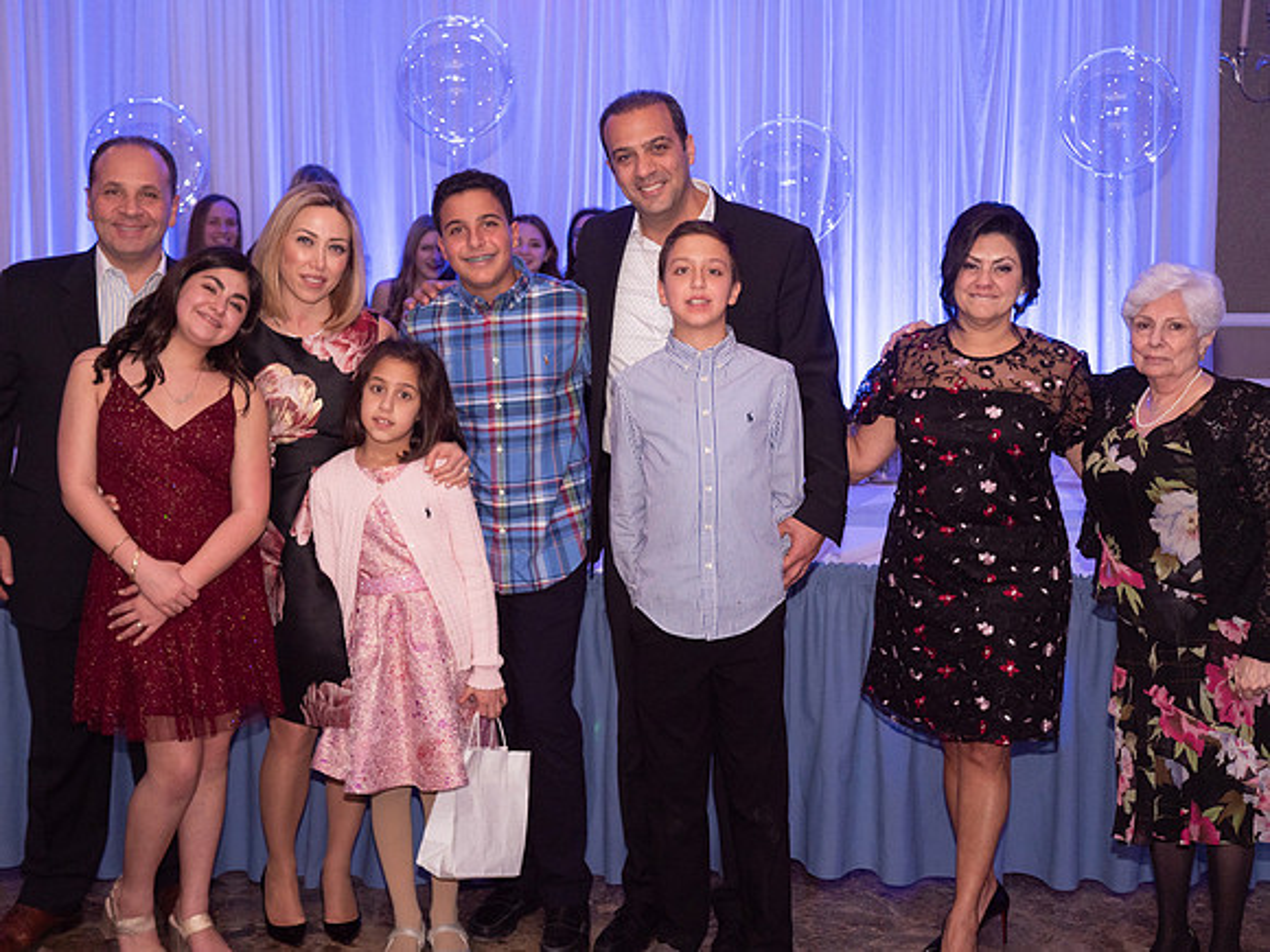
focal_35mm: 50
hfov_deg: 38.2
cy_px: 476
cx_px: 635
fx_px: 1834
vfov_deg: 29.1
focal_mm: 25
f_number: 3.2
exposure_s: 1/100
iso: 640
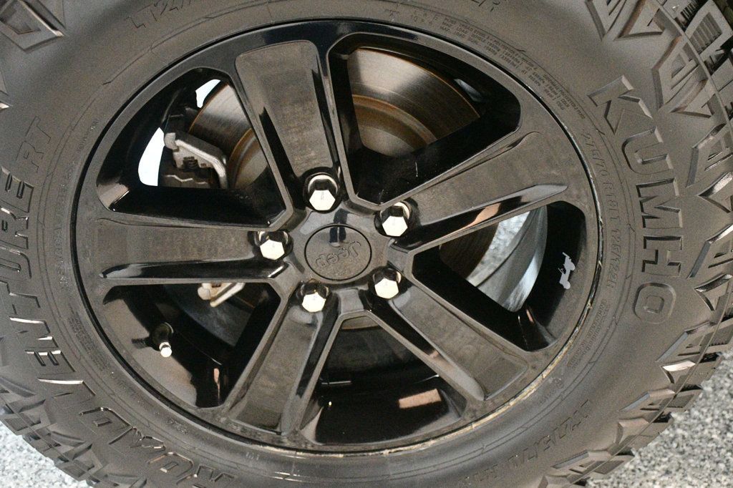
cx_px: 366
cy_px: 244
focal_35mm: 52
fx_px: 1058
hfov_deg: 38.2
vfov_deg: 26.0
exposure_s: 1/60
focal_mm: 35
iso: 11400
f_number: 4.2
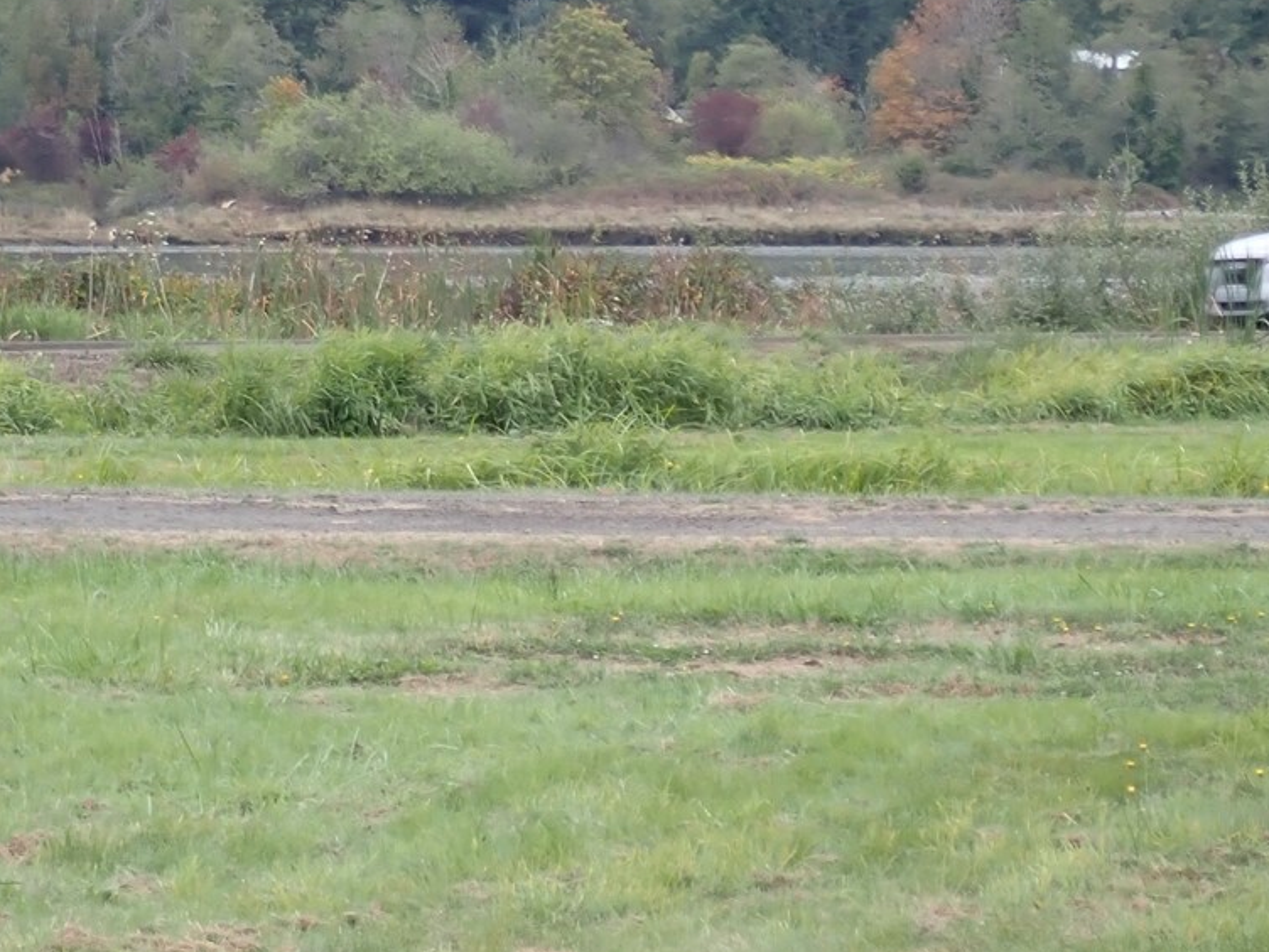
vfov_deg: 7.4
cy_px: 393
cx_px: 579
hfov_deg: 9.9
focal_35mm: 200
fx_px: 7332
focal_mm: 16.79
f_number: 4.7
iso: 100
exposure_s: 1/125
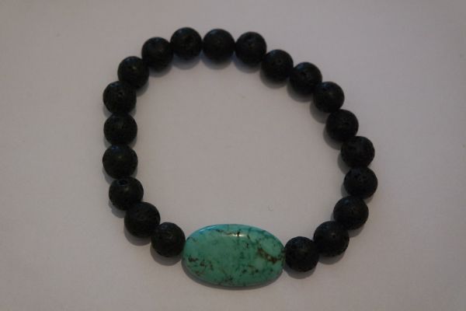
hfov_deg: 30.1
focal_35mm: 67
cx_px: 233
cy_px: 156
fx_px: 867
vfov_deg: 20.3
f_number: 5.6
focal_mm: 44
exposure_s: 1/60
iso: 3200
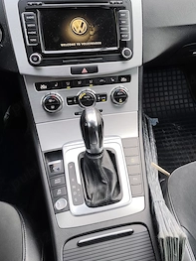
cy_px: 105
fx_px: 264
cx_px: 147
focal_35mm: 35
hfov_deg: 39.6
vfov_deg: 52.3
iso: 160
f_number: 1.65
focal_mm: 6.19
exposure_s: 1/50
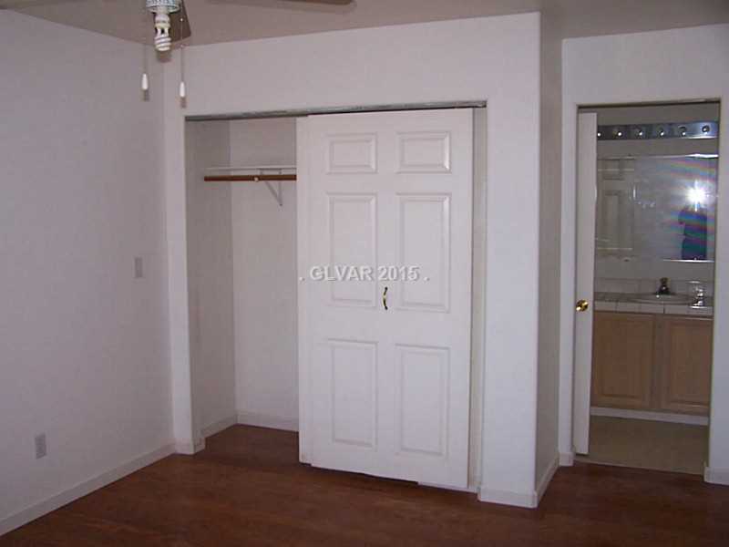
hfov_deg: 49.0
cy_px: 274
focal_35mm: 38
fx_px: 800
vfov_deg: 37.7
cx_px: 364
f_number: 2.8
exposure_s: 1/60
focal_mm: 6.3
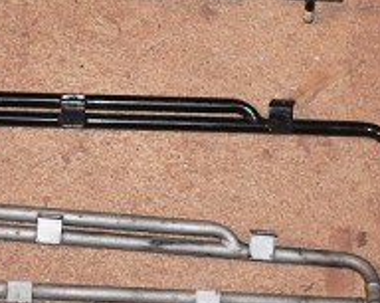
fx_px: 1426
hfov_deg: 15.1
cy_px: 6
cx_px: 103
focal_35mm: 127
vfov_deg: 12.0
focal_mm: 8.6
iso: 100
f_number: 2.8
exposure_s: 1/60
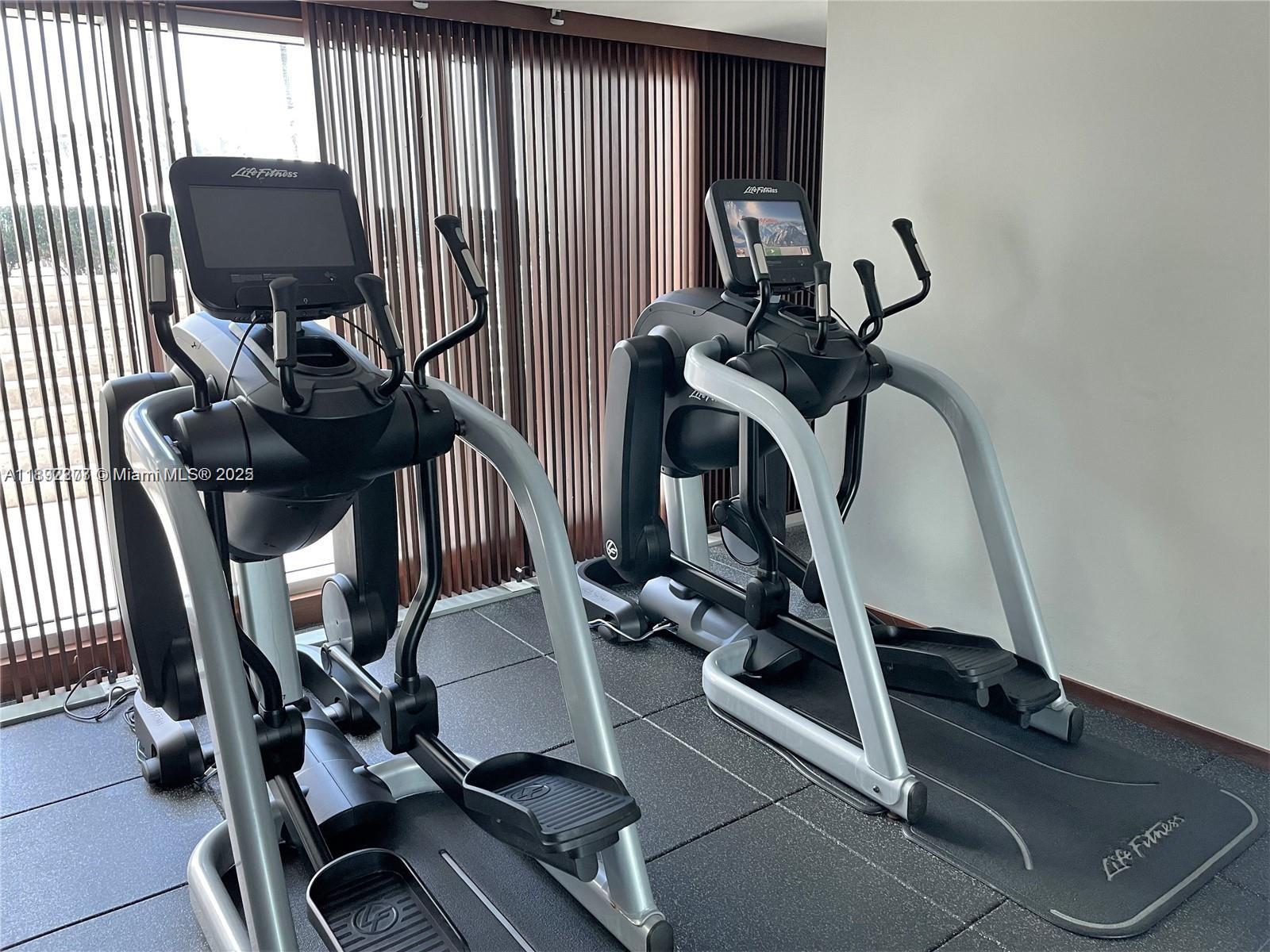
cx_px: 635
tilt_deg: -12.4
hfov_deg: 67.3
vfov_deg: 53.1
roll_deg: +1.2
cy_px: 476
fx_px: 954
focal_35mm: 26
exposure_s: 1/72
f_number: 1.6
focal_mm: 4.2
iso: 125
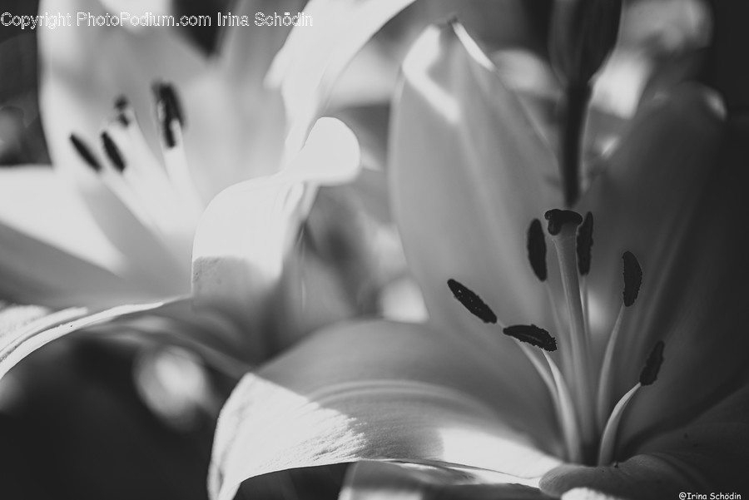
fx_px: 2186
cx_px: 374
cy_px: 250
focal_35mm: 105
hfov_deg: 19.4
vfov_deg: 13.1
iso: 100
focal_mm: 105
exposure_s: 1/640
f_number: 5
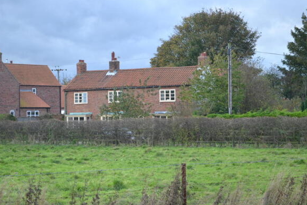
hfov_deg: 22.0
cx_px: 135
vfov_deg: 14.8
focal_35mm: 93
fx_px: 790
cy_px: 107
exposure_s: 1/125
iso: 280
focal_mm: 55
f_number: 5.6
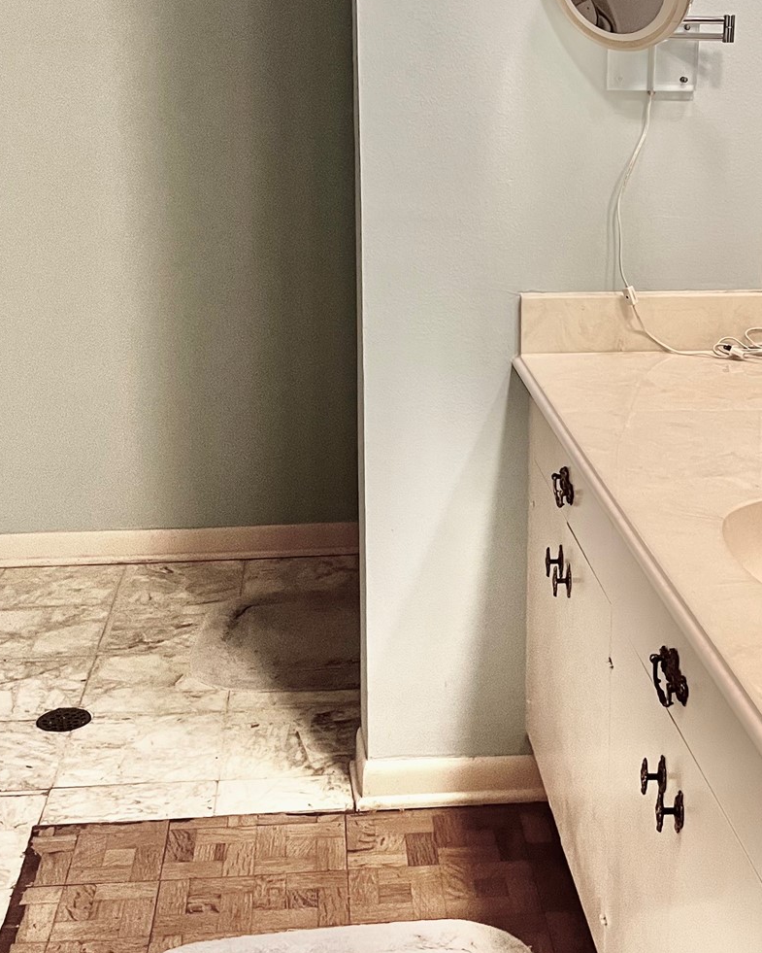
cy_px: 273
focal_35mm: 53
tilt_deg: -9.3
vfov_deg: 34.8
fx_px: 1494
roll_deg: -1.0
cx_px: 500
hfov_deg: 28.5
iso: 250
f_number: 1.5
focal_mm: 5.7
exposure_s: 1/60
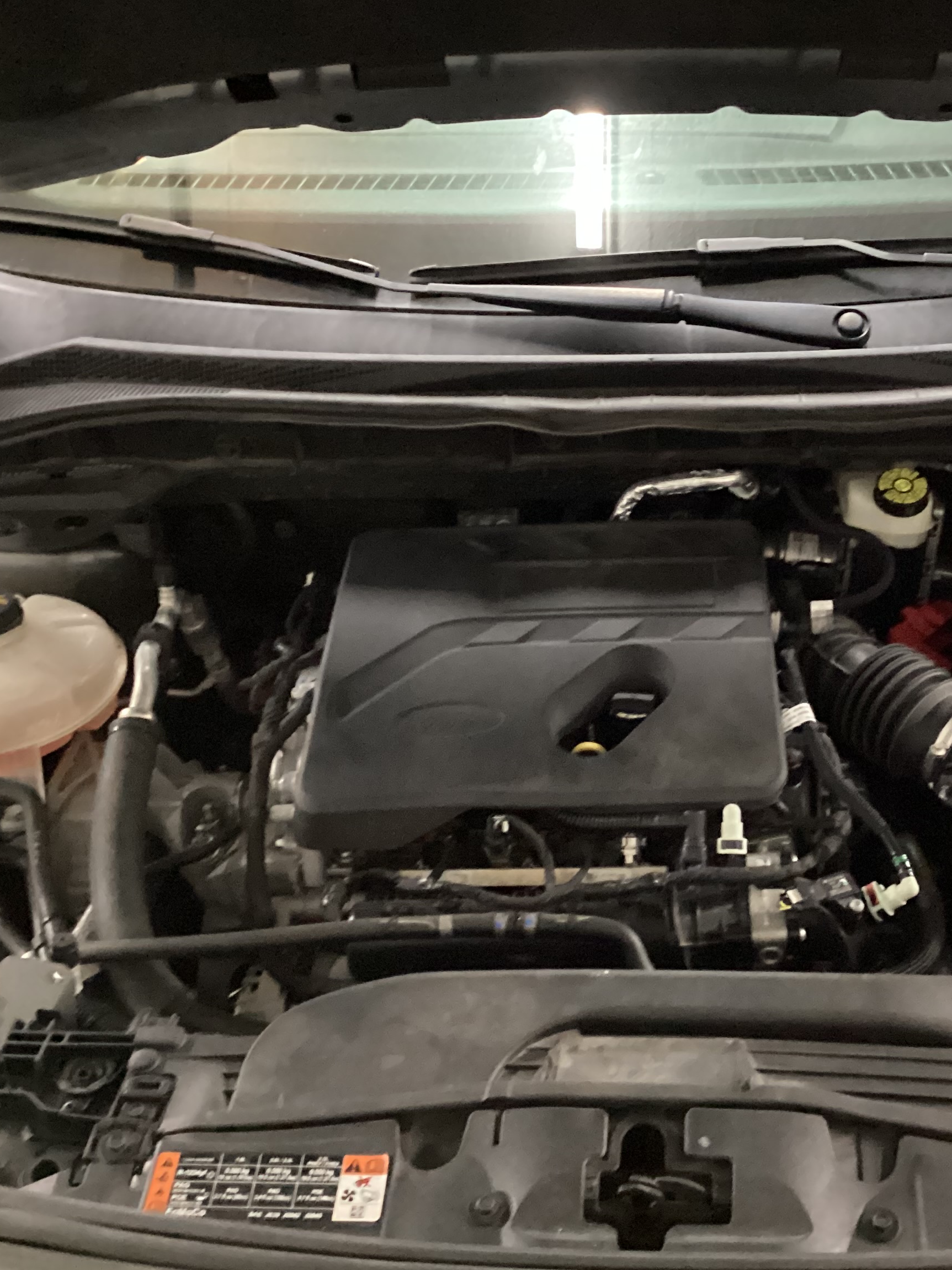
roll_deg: +1.4
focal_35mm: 44
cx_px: 629
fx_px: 1613
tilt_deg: -35.1
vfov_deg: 42.9
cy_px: 638
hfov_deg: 32.6
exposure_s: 1/17
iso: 800
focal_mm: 3.3
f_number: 2.4
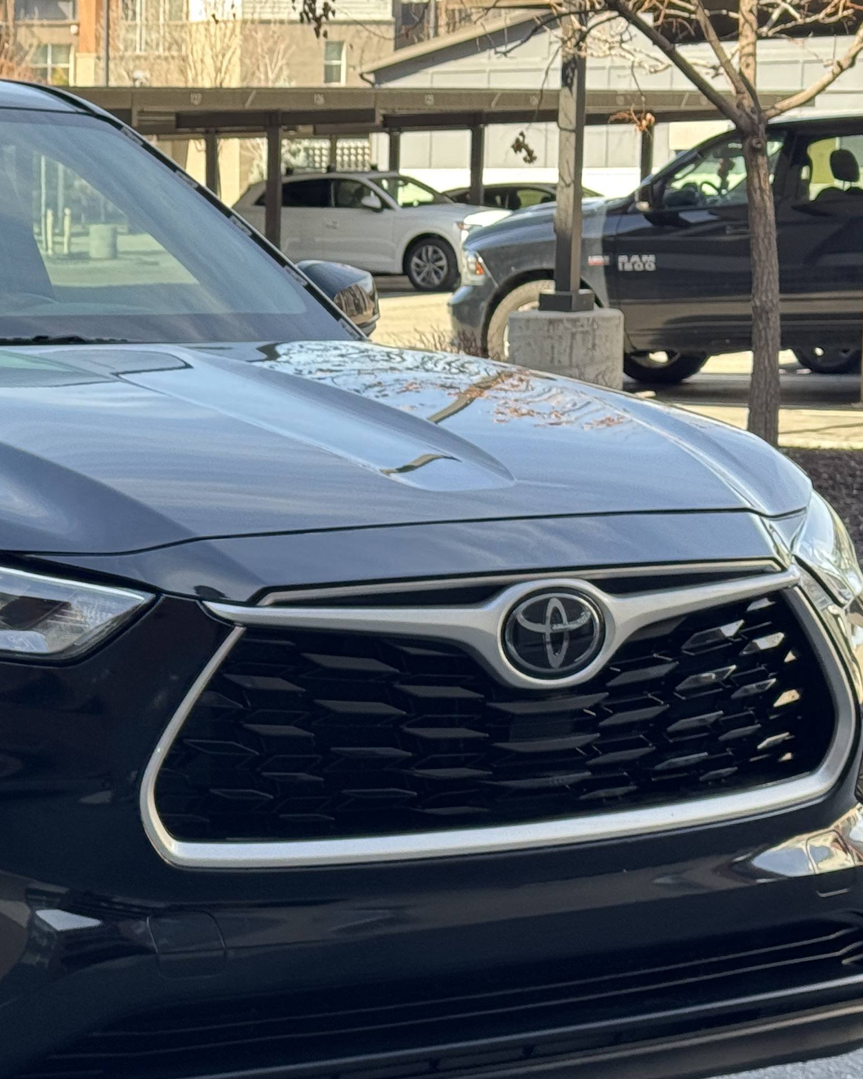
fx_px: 3065
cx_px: -57
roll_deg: +0.0
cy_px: 628
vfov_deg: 19.9
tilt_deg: -6.0
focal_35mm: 96
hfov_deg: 15.6
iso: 64
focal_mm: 6.76
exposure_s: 1/345
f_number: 1.78
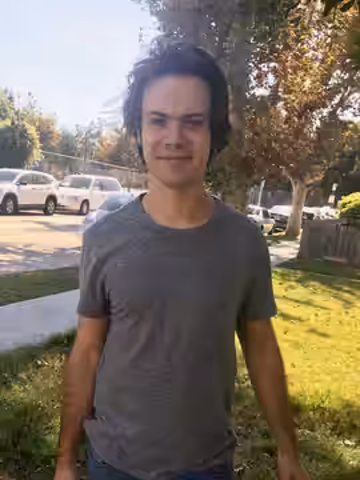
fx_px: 388
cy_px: 240
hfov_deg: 49.7
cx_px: 180
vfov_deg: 63.4
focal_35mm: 28
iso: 20
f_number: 1.8
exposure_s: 1/598
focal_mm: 3.99
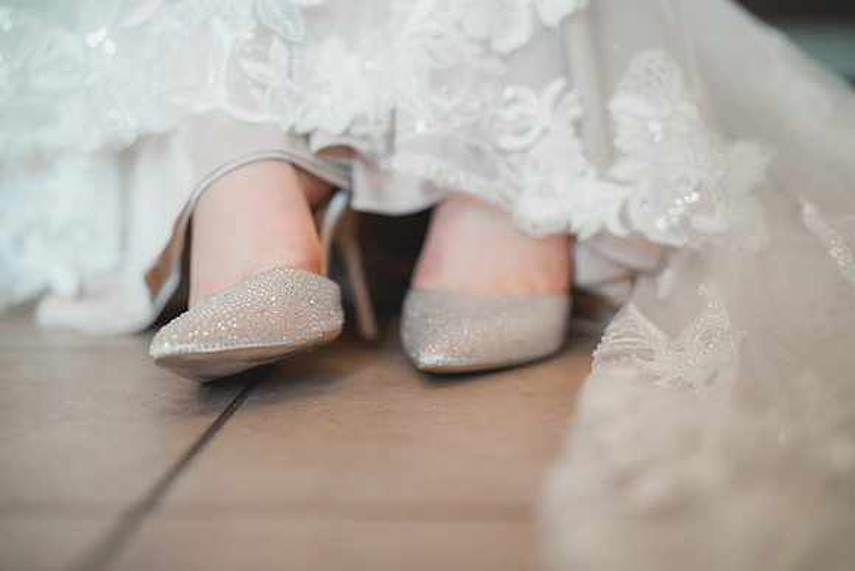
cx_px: 428
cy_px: 286
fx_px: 1188
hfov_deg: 39.6
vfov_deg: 27.0
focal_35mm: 50
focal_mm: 50
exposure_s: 1/320
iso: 1250
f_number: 1.4
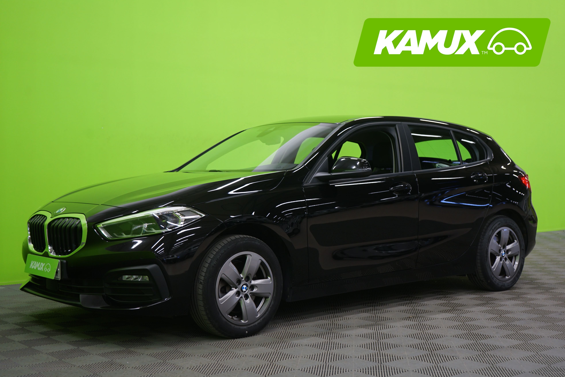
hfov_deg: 40.3
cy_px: 188
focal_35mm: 49
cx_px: 282
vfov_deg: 27.5
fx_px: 769
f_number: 4.5
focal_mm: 49
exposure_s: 1/8
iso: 400
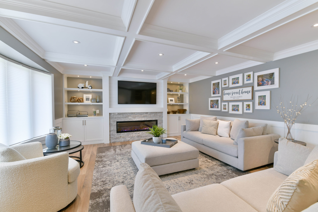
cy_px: 106
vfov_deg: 77.3
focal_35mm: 15
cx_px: 159
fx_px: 132
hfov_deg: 100.4
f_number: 5.6
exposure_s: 1/15
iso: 200
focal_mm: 15
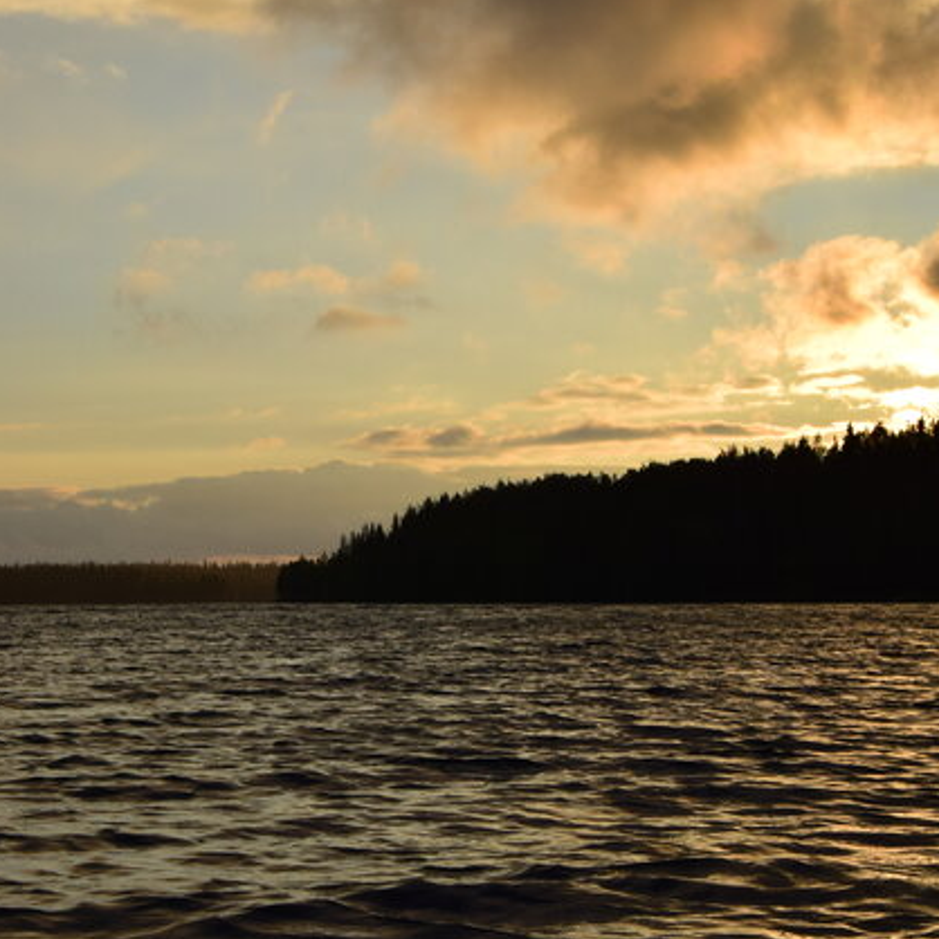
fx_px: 2547
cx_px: 202
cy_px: 462
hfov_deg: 20.7
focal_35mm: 83
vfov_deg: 20.9
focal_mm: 34
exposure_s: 1/500
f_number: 11
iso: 280
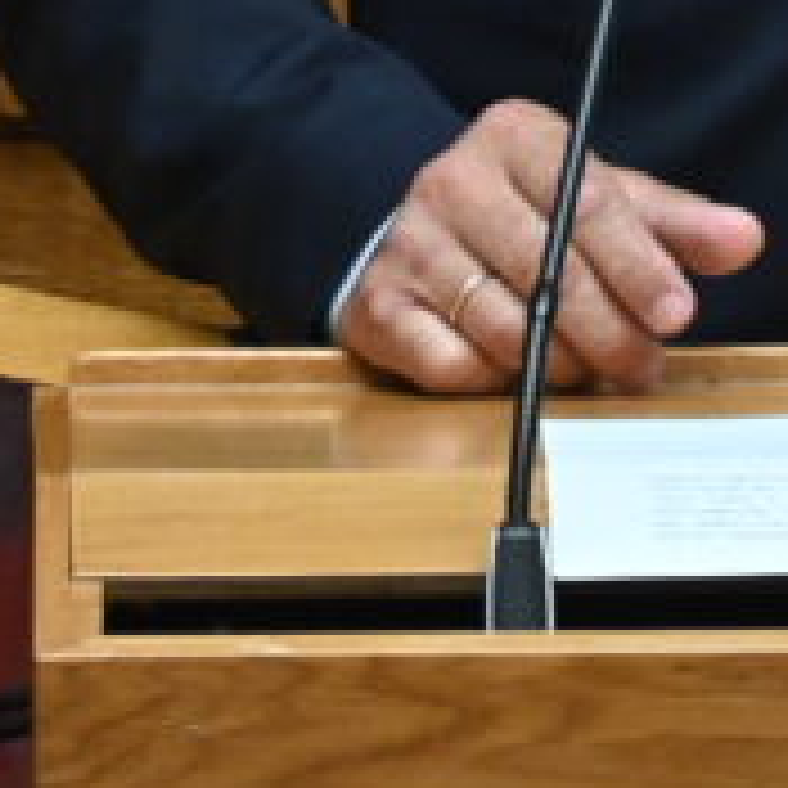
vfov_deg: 0.9
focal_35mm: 1868
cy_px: -673
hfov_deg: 0.9
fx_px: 48110
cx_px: 1099
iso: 2500
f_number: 6.3
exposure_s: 1/250
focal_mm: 250
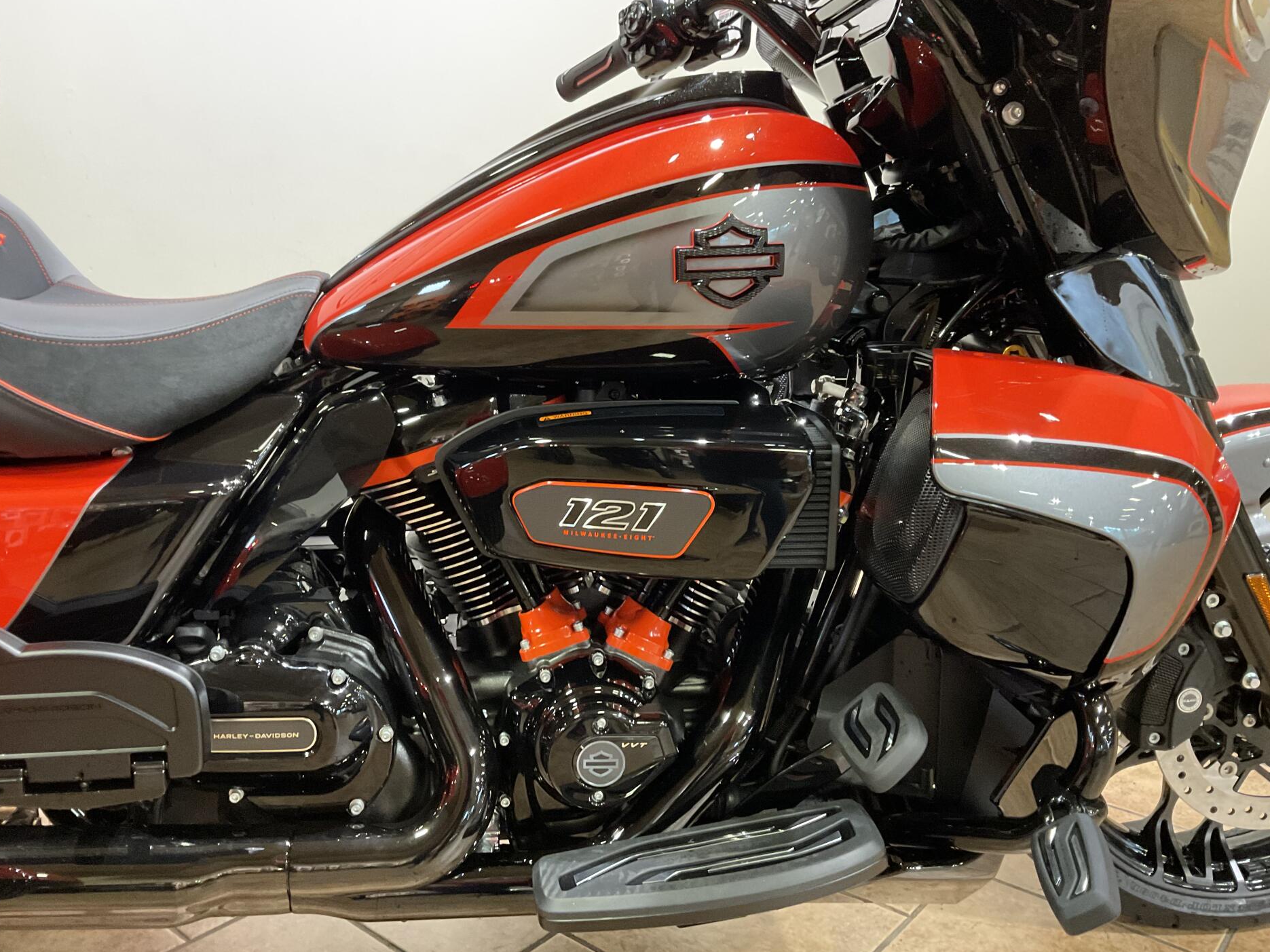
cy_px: 491
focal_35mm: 31
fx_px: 1137
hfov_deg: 58.3
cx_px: 593
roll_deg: -0.7
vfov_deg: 45.4
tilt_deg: -13.2
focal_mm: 3
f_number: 1.8
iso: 320
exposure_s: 1/40
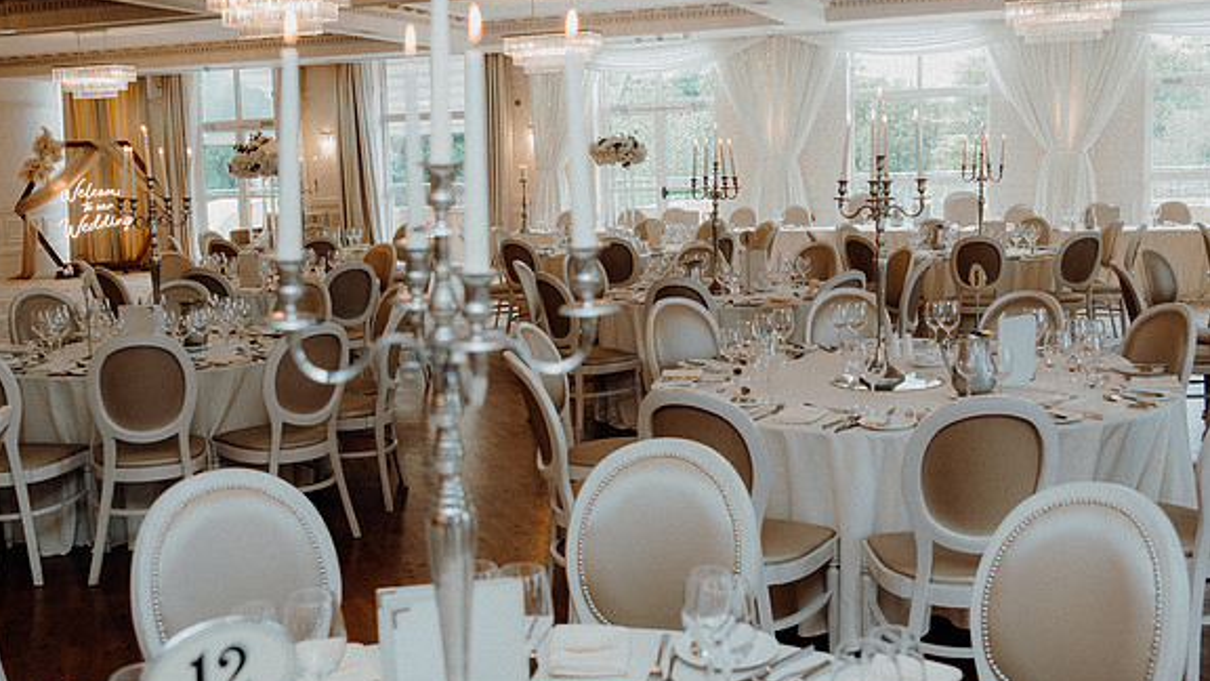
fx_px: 1219
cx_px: 603
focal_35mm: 38
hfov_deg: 52.8
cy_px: 308
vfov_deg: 31.2
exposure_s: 1/160
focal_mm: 24
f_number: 3.5
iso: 640
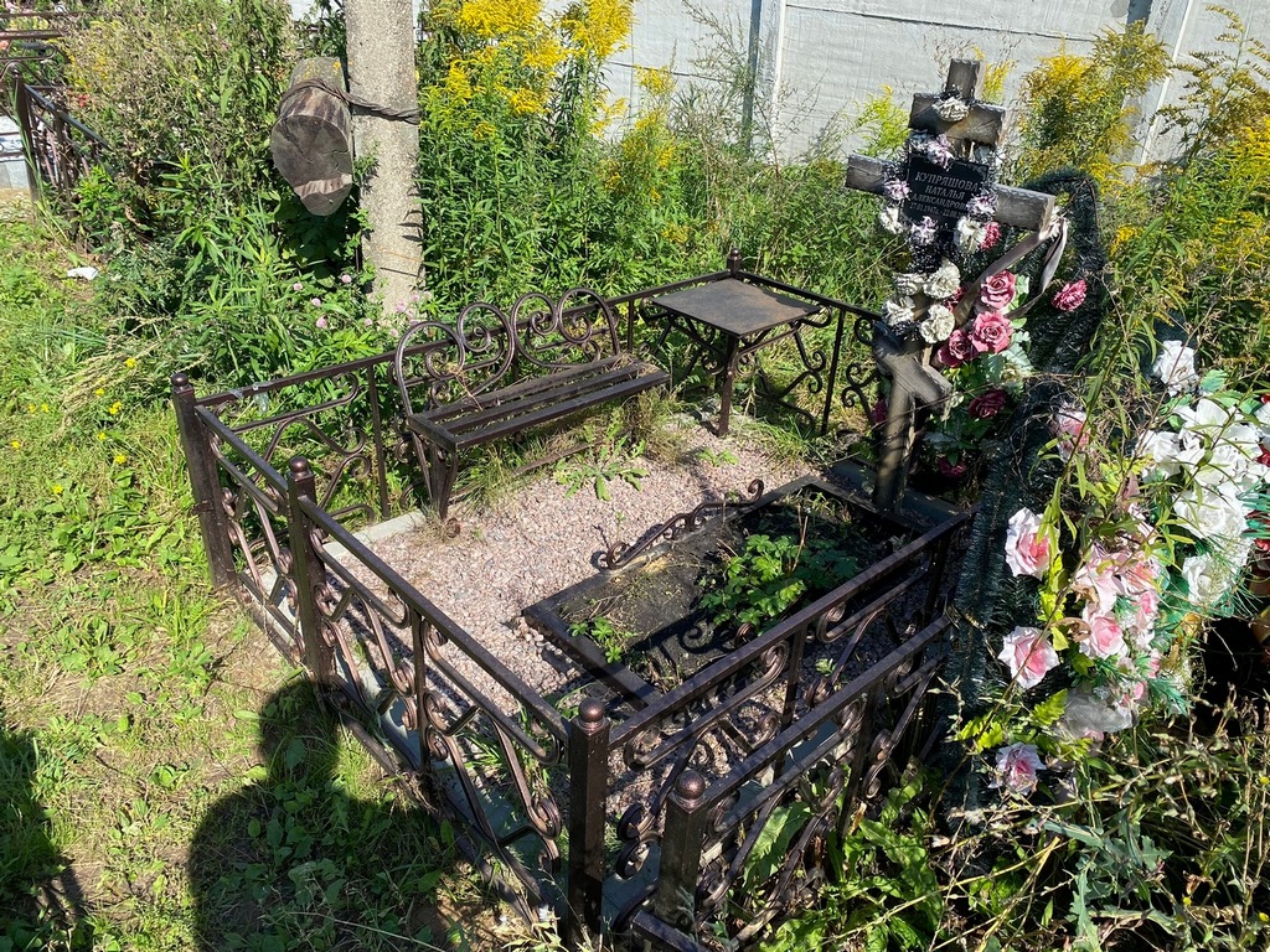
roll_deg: -1.8
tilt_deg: -27.8
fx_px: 954
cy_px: 476
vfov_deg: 53.1
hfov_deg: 67.3
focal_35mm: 26
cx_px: 635
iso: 32
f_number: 1.8
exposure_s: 1/1412
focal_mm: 4.25
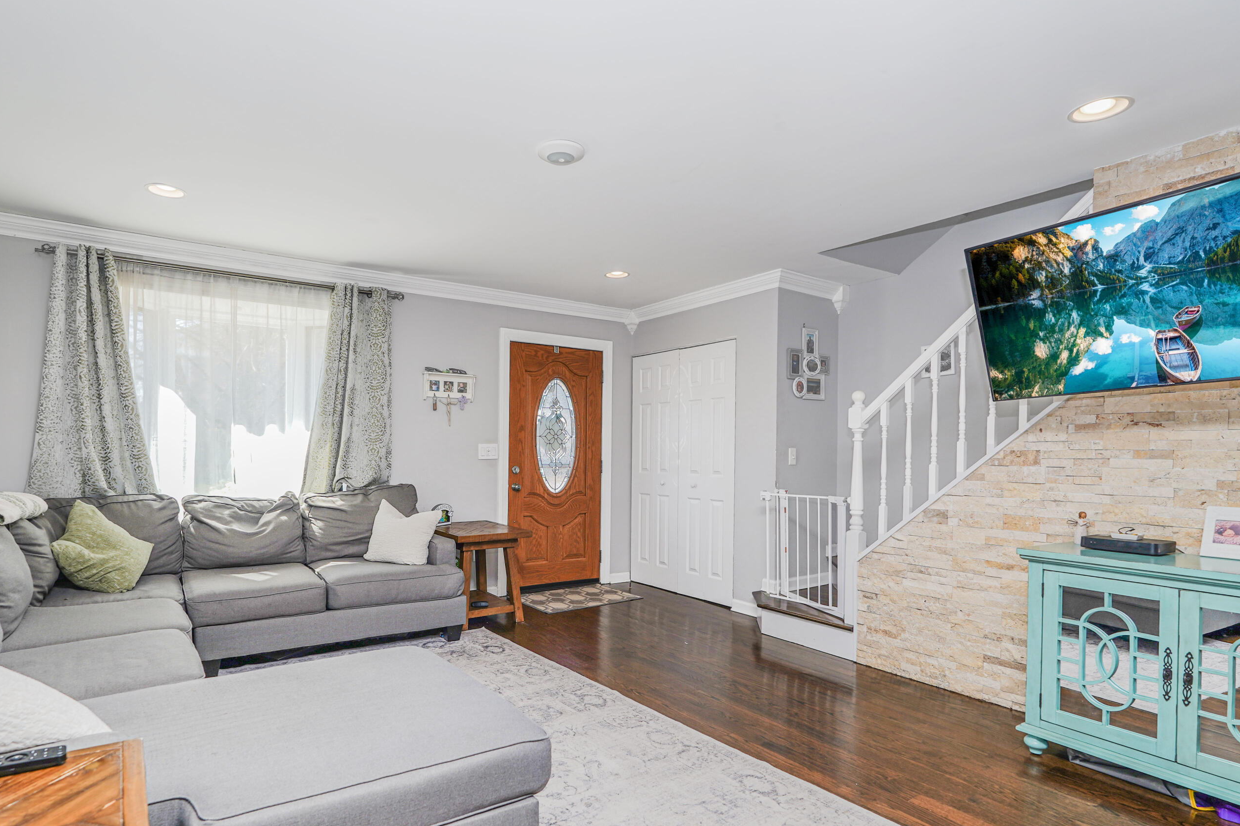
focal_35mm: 19
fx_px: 654
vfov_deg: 64.4
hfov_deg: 86.6
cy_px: 457
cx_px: 550
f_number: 5
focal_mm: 16
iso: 50
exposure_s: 1/50
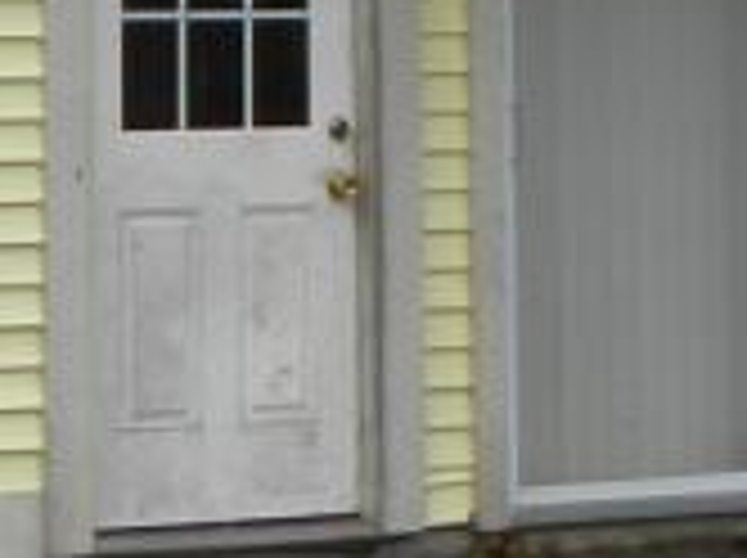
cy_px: -562
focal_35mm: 204
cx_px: 180
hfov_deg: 9.7
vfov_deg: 7.0
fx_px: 4396
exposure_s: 1/240
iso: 64
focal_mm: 5.9
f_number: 3.5
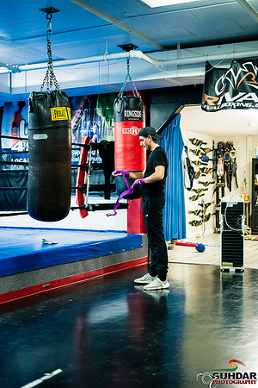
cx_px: 129
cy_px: 194
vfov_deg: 39.6
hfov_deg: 27.0
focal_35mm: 50
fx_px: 537
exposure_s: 1/250
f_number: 1.8
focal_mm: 50
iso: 1250
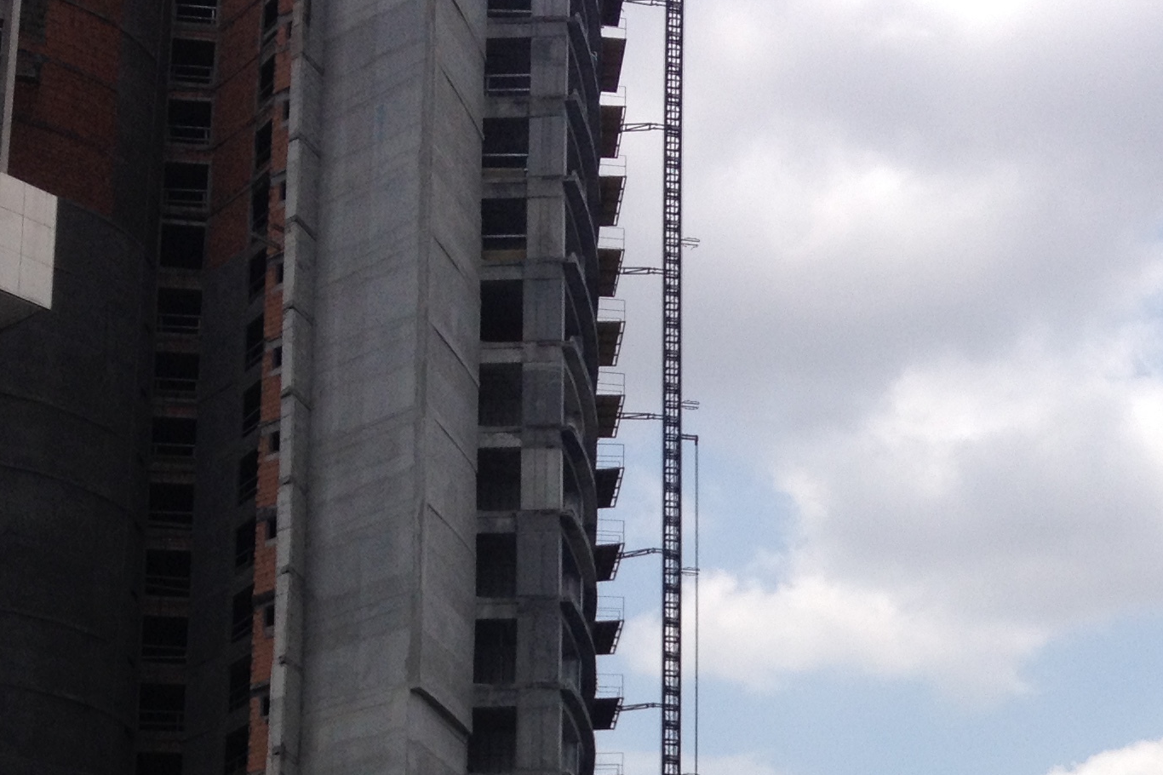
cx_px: 1046
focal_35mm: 87
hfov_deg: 22.8
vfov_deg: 15.1
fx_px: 2810
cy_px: 942
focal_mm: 4.28
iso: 50
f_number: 2.4
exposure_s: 1/2513
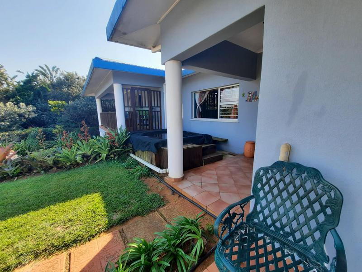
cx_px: 181
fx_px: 136
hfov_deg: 106.2
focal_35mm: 13
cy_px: 136
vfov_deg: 89.9
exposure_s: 1/267
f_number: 2.2
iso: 40
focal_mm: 1.74
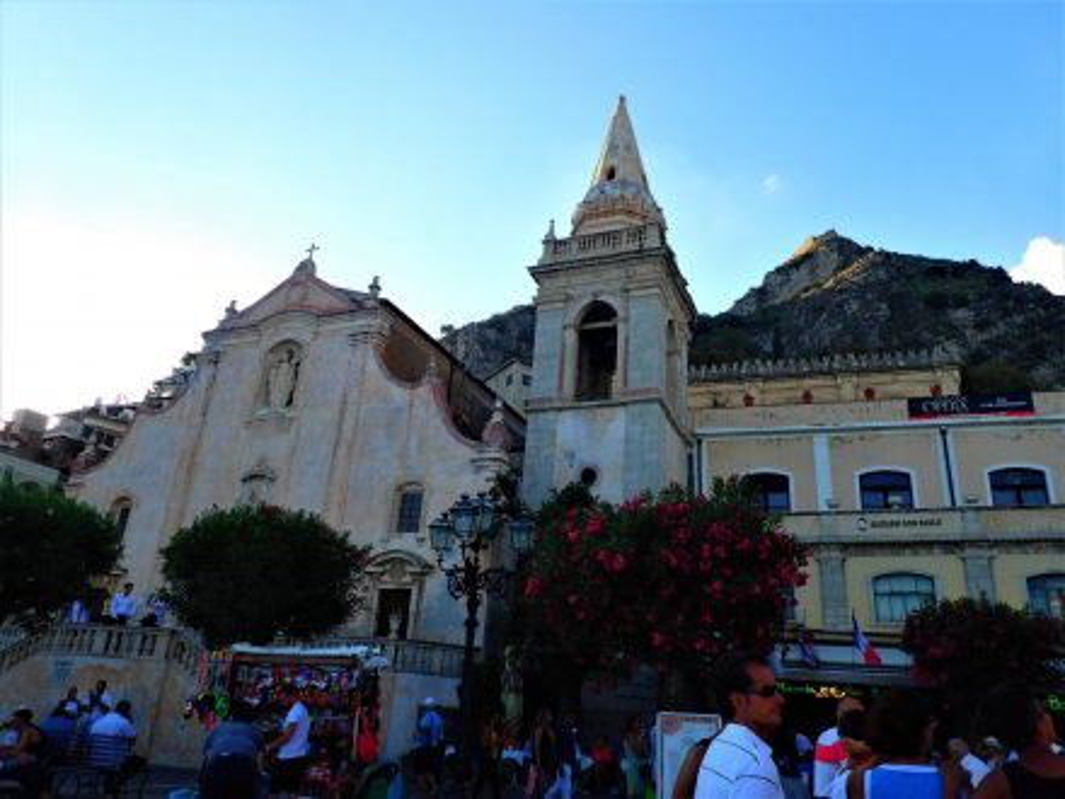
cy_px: 400
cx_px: 532
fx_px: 769
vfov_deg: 54.9
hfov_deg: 69.4
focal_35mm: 25
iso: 100
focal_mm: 4.5
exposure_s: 1/640
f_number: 2.8
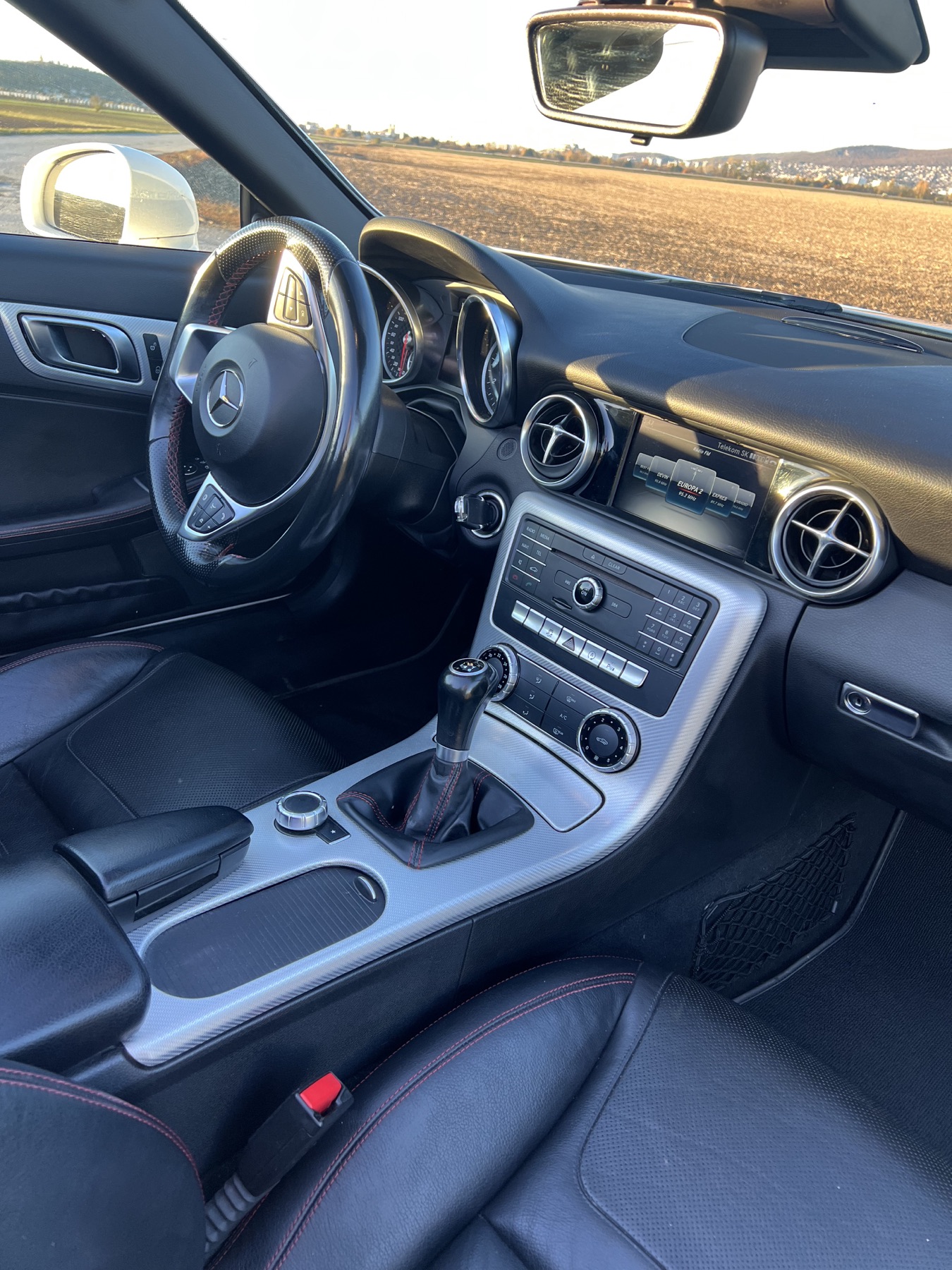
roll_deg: -6.4
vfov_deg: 67.3
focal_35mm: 26
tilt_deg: -27.3
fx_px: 953
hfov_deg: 53.1
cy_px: 635
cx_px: 476
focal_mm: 5.7
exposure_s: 1/121
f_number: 1.5
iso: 50
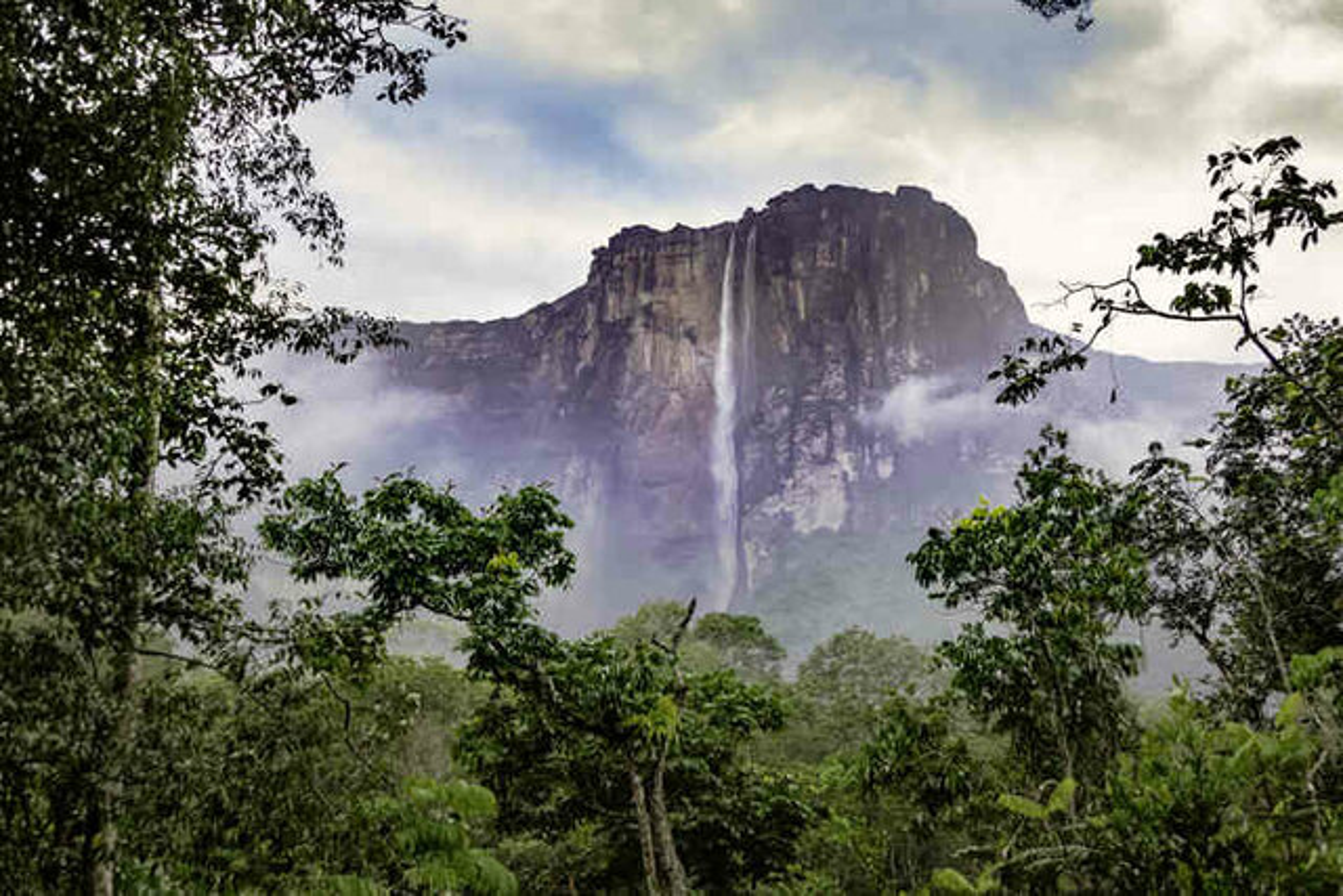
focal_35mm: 38
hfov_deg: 50.7
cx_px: 672
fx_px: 1418
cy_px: 448
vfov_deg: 35.1
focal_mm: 13.97
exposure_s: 1/2.5
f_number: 3.1
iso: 800
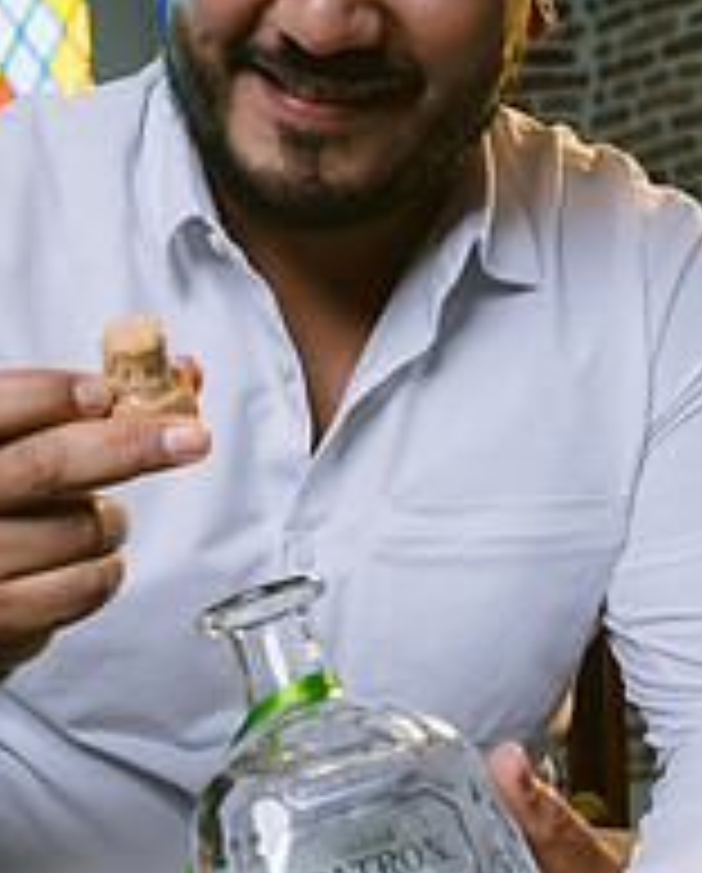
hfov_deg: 20.2
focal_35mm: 76
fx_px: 1968
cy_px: 572
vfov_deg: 24.9
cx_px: 274
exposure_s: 1/125
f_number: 5.6
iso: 200
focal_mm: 35
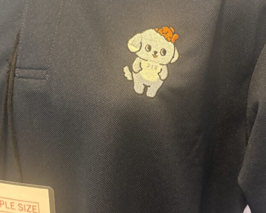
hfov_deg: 36.0
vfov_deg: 29.1
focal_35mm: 52
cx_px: 127
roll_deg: -1.9
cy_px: 92
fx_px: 409
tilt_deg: -13.2
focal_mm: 5.96
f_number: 1.6
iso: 400
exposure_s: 1/50
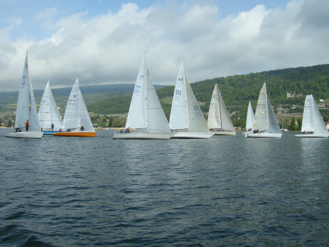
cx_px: 164
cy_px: 124
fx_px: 333
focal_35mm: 35
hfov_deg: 52.6
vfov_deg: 40.7
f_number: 6.1
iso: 64
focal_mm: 7.5
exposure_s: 1/233
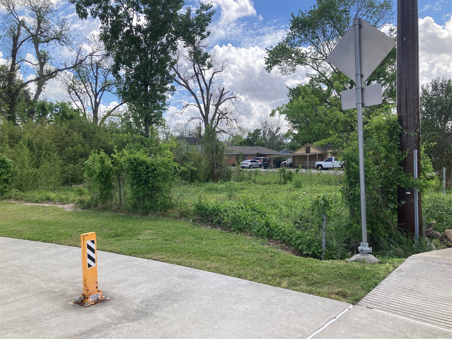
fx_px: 366
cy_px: 170
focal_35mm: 28
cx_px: 226
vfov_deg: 49.7
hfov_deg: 63.4
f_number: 1.8
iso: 20
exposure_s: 1/1548
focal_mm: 3.99
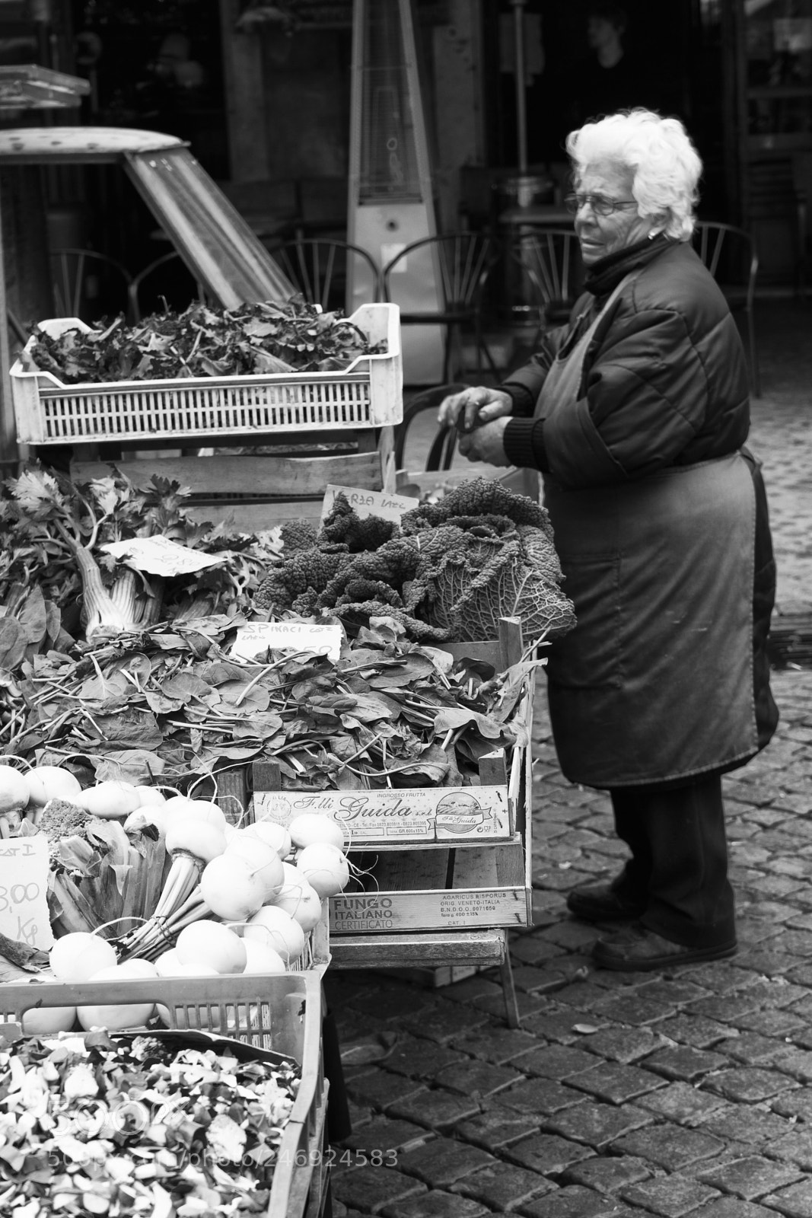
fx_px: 2537
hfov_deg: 18.2
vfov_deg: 27.0
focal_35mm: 75
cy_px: 609
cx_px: 406
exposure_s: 1/160
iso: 100
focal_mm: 50
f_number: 5.6
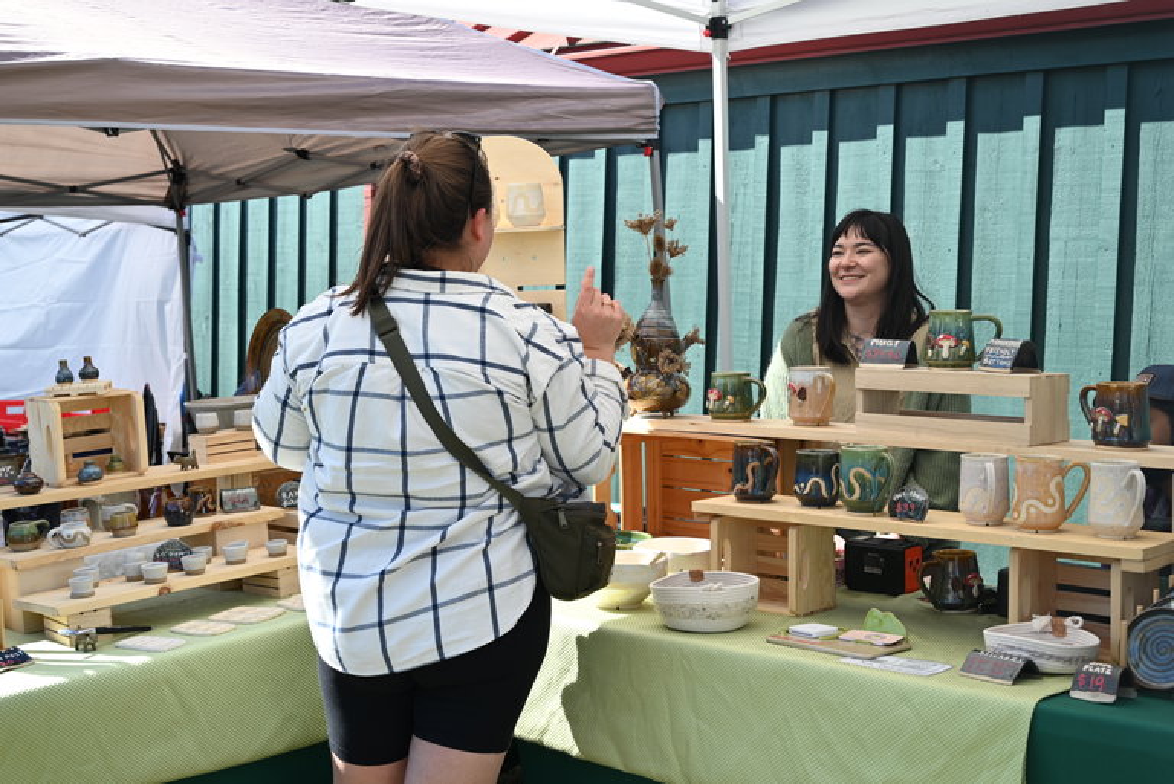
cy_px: 392
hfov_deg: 42.7
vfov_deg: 29.3
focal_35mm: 46
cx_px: 587
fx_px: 1501
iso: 140
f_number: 6
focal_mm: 46
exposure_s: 1/250
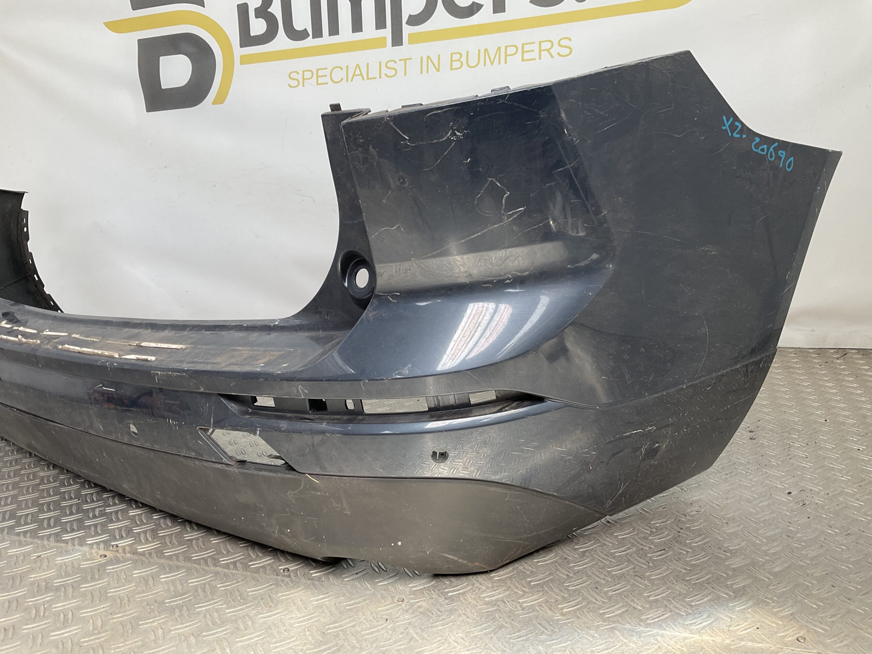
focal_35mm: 29
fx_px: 731
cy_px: 327
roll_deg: +3.4
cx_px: 436
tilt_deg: -11.8
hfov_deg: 61.7
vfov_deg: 48.2
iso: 16
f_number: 1.8
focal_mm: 3
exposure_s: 1/127
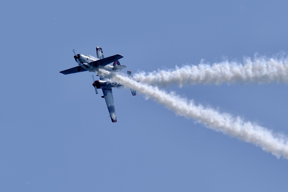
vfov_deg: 5.9
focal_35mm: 234
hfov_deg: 8.8
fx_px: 1872
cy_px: 96
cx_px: 144
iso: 160
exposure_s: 1/800
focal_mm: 156.1
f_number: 7.1
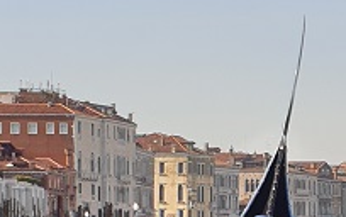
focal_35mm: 72
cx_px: 265
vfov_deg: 16.3
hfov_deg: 28.1
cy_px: 342
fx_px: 680
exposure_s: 1/952
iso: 50
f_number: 2.4
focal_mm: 4.3
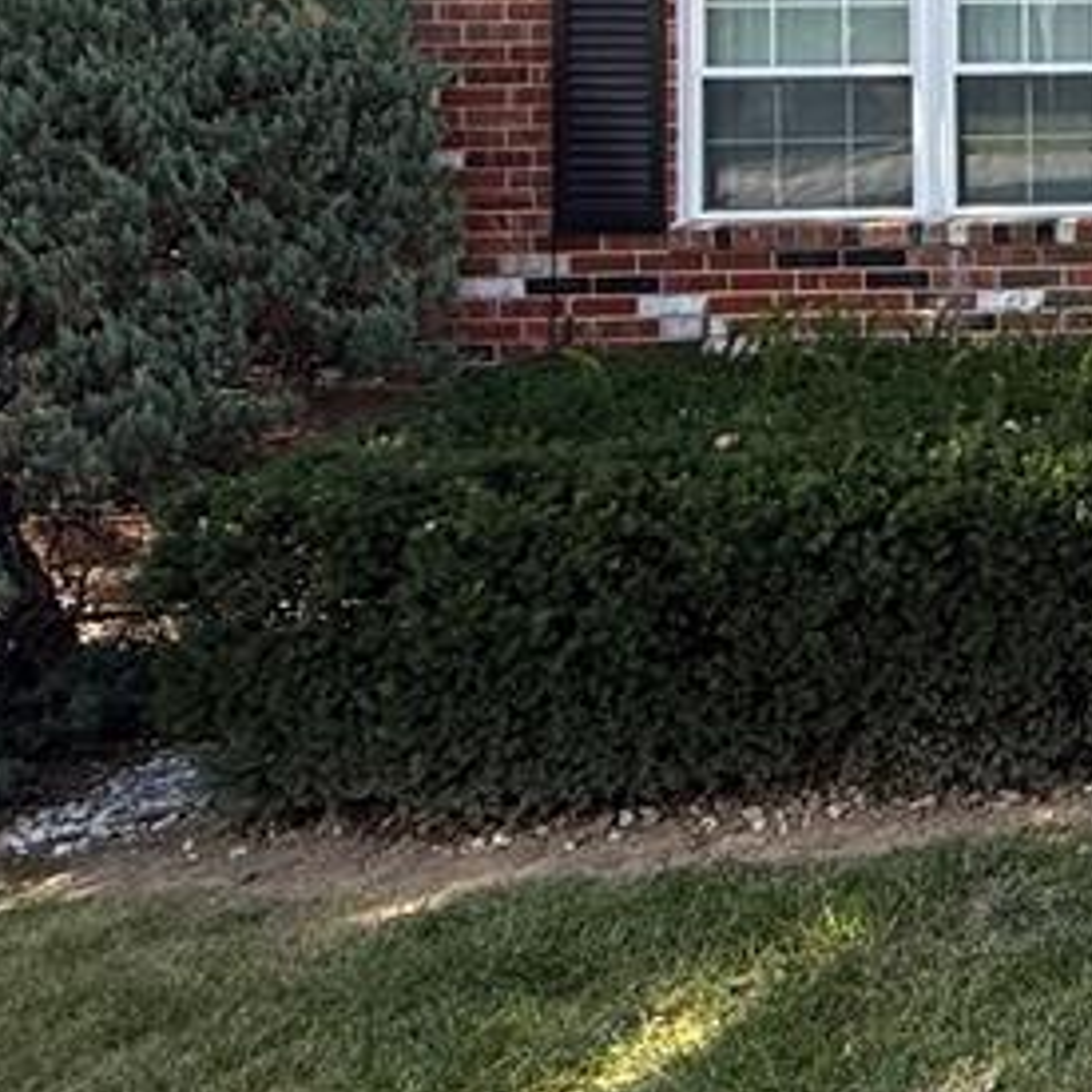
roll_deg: +0.6
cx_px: 1692
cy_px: 28
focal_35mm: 46
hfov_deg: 25.8
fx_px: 1642
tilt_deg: +0.7
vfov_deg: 33.9
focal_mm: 2.22
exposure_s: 1/357
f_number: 2.2
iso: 50
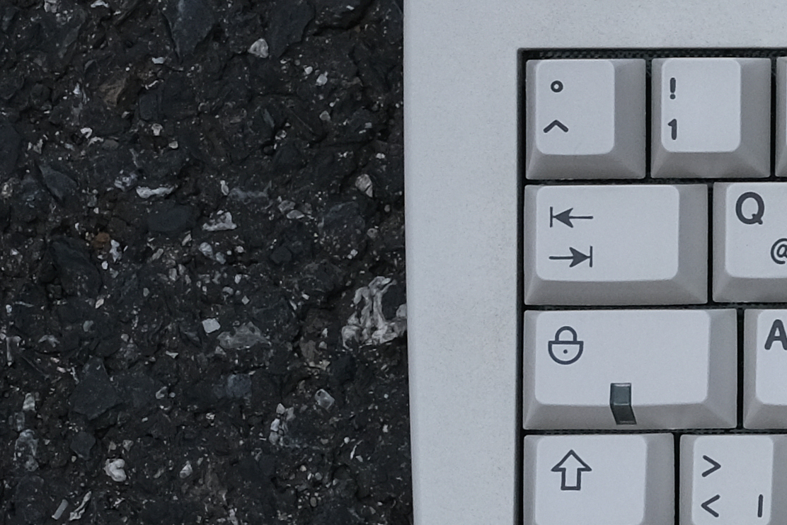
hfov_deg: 5.9
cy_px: -74
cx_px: 2144
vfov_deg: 4.1
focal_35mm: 331
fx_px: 7237
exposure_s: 1/420
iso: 640
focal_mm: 39.3
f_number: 8
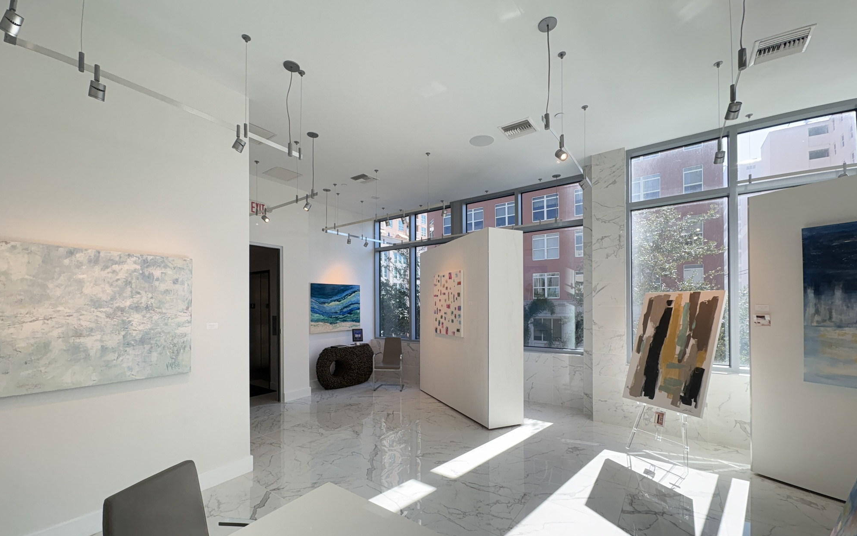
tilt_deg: +0.5
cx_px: 425
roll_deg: +0.7
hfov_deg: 101.5
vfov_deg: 74.4
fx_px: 350
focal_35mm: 15
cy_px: 304
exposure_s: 1/207
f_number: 2.2
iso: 64
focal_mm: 2.22
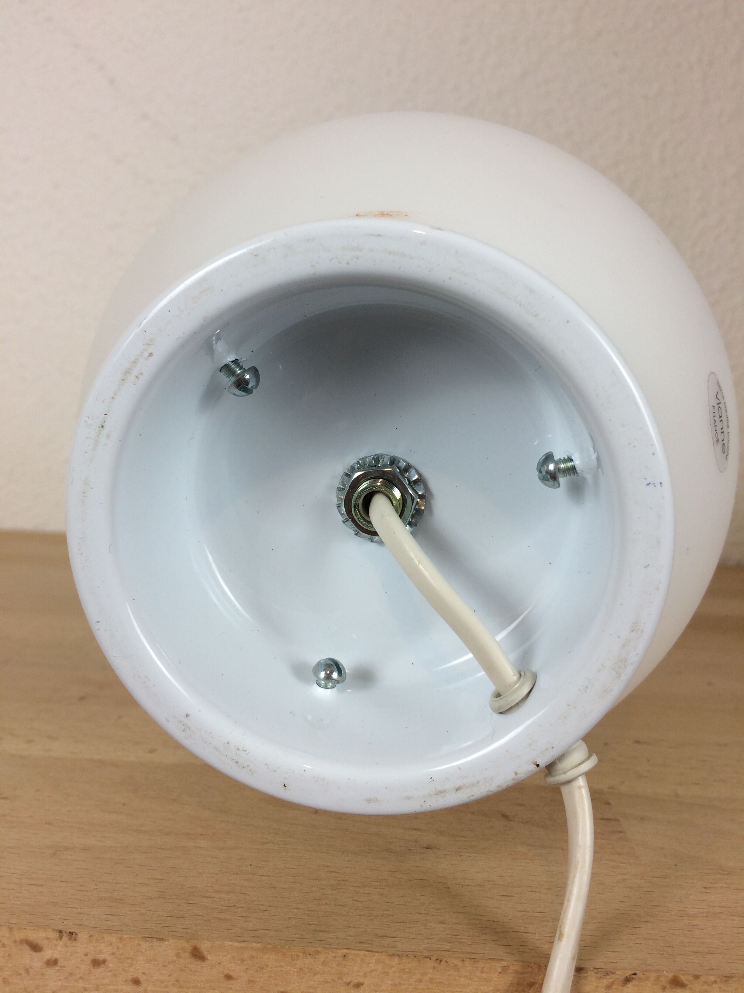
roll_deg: -0.9
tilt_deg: -5.3
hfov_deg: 48.2
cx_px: 372
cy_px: 496
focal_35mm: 29
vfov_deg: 61.7
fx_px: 831
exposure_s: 1/50
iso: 40
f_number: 2.2
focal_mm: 4.15
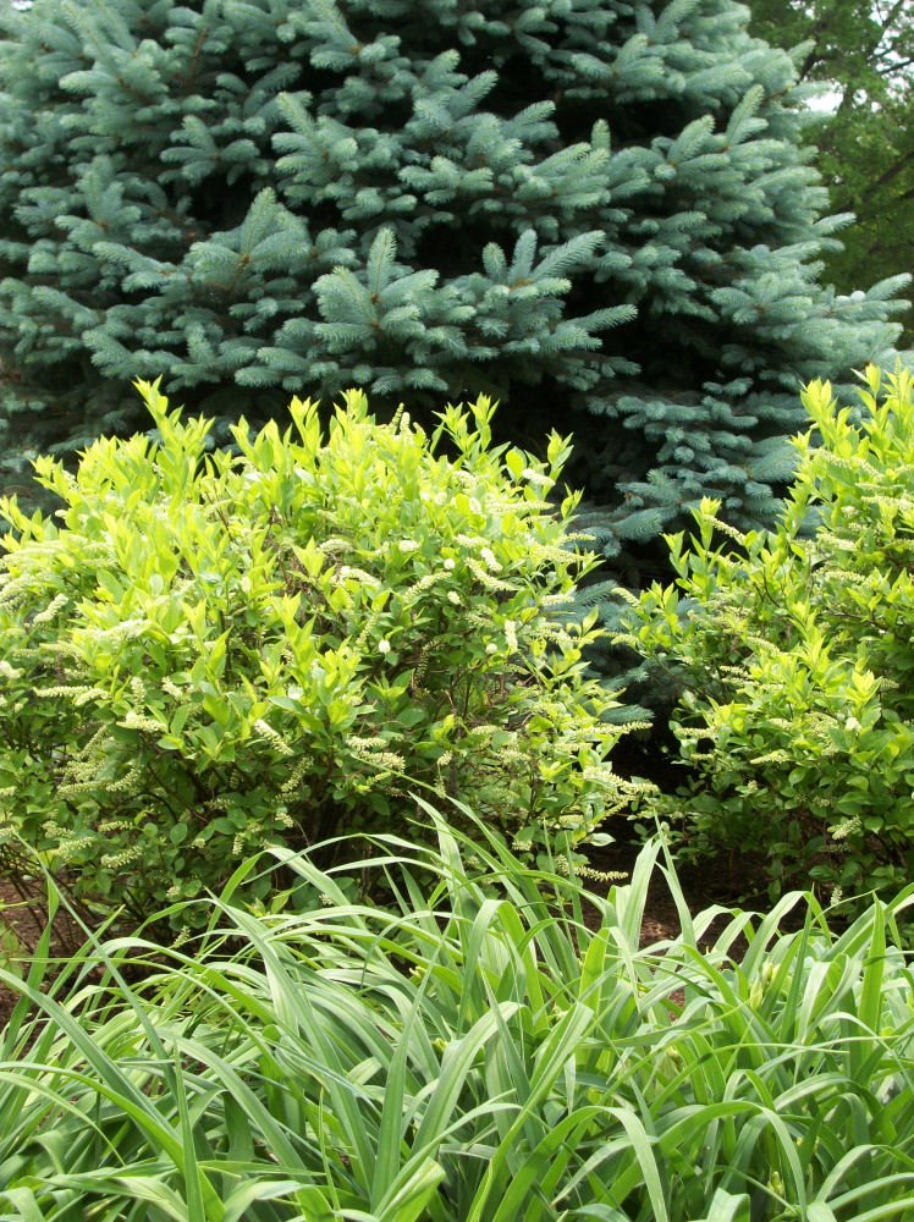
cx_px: 457
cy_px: 611
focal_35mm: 54
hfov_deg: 27.0
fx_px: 1904
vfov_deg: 35.6
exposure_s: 1/160
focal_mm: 9.7
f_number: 4
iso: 91
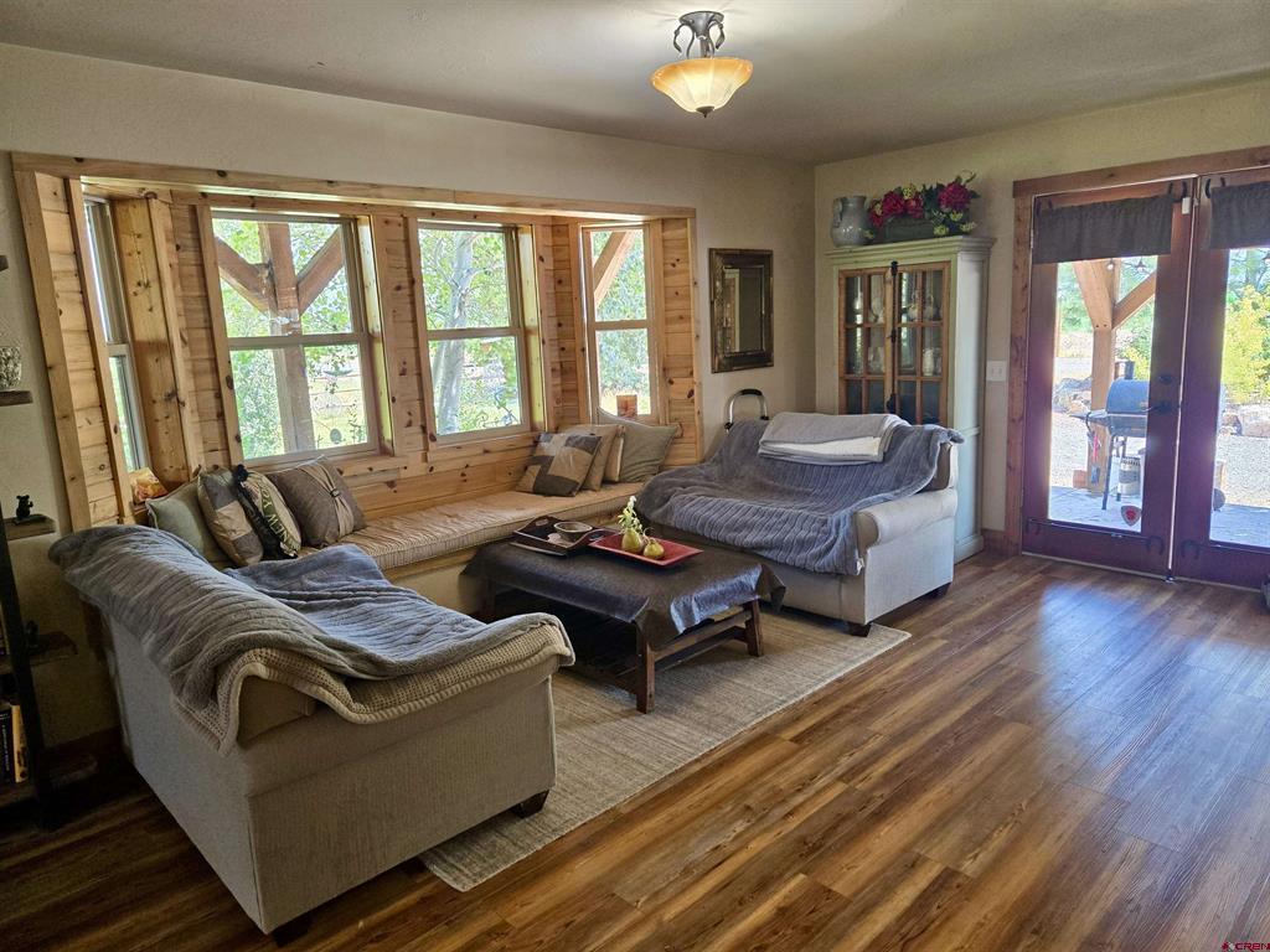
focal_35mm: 23
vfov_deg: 58.9
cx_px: 635
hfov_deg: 73.9
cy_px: 476
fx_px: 844
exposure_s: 1/120
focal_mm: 5.4
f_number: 1.8
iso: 200
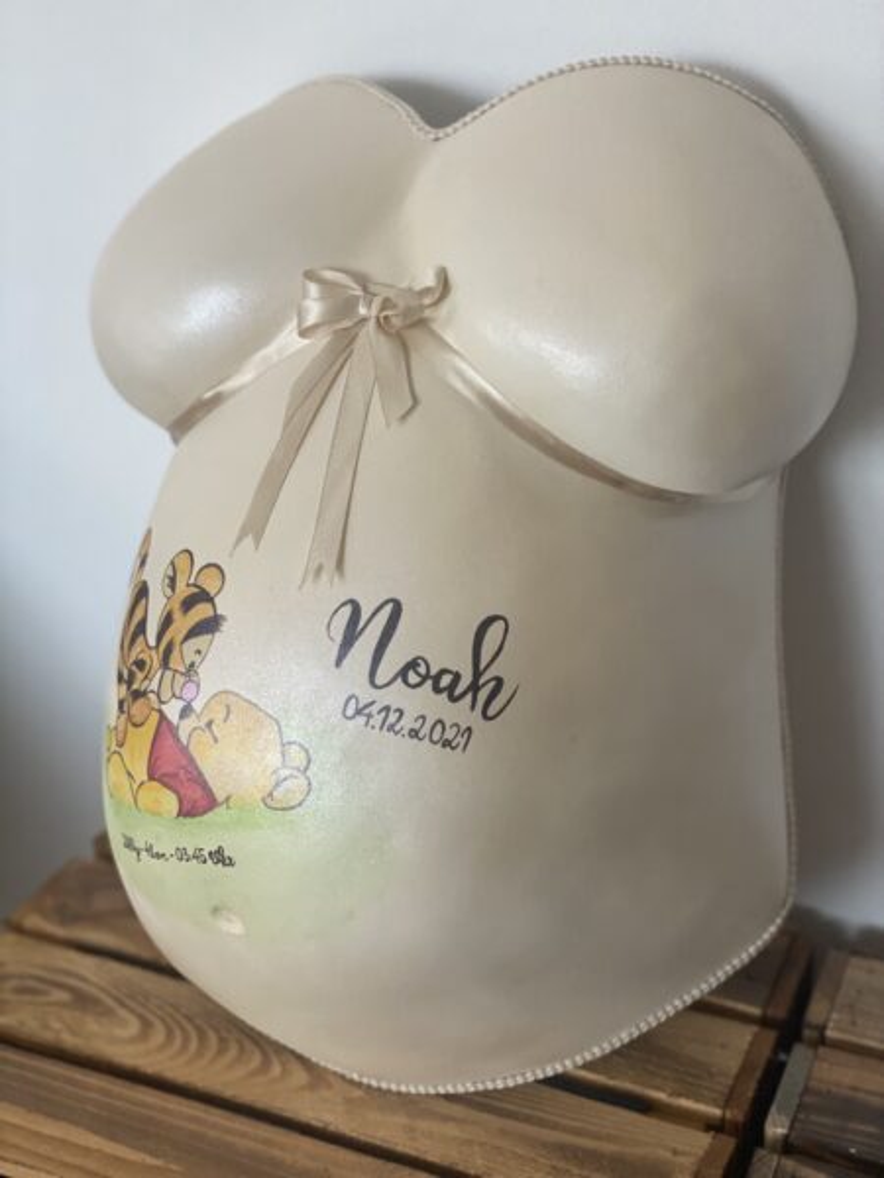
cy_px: 589
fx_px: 1771
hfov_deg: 28.0
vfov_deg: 36.8
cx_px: 442
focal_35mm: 52
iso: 250
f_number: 2
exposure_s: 1/122
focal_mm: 6
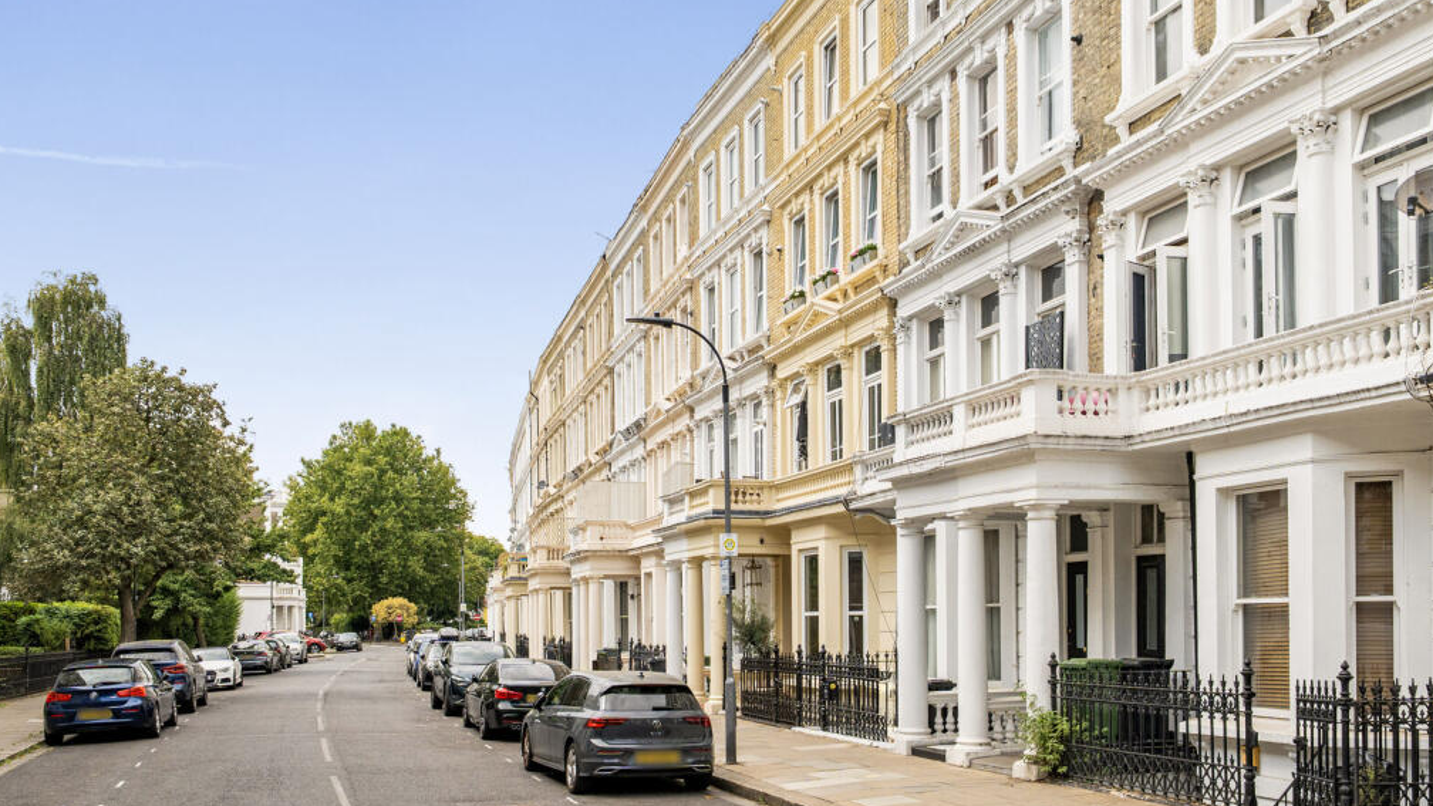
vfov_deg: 35.6
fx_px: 1254
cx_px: 722
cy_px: 342
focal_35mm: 33
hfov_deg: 59.5
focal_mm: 21
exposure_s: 1/640
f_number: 8
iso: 400
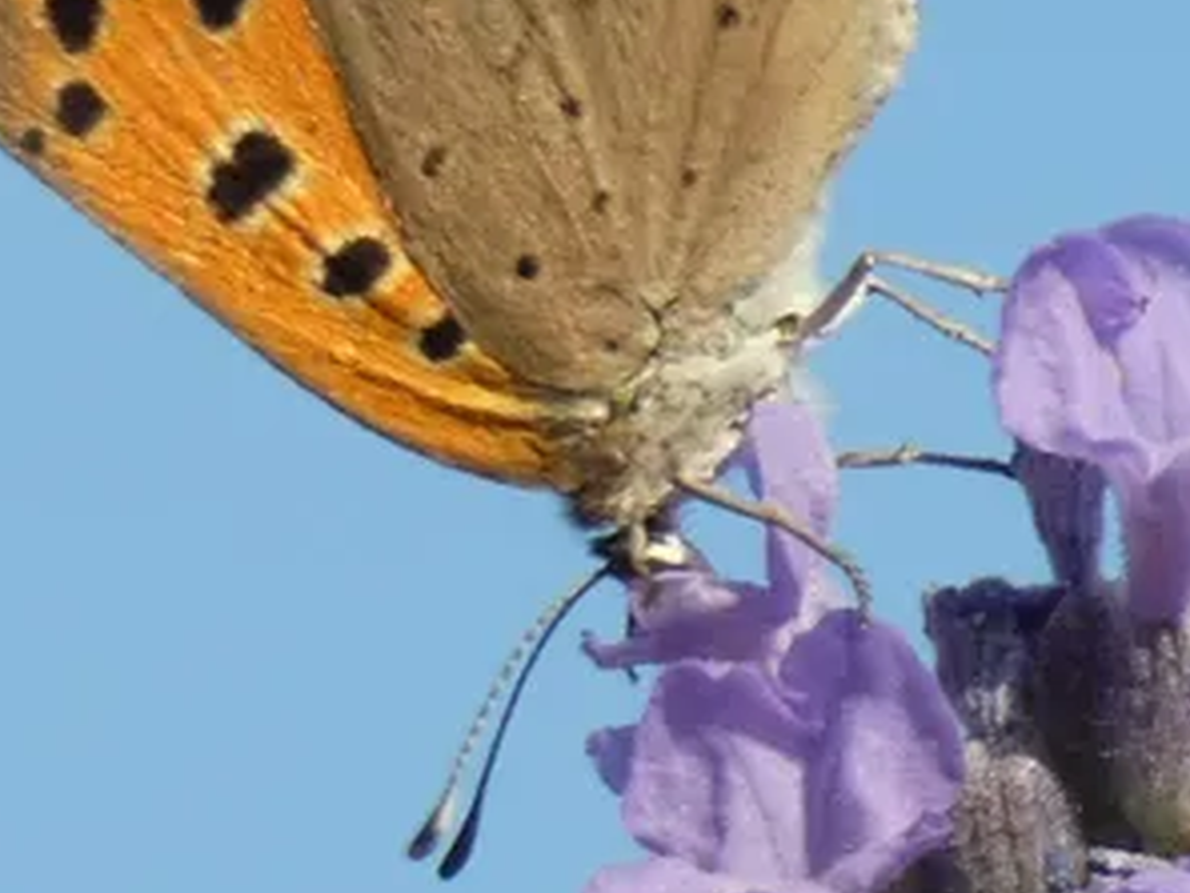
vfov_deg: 4.1
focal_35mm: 364
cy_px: 244
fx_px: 12518
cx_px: 617
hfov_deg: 5.4
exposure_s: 1/250
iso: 80
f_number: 5.5
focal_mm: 30.2
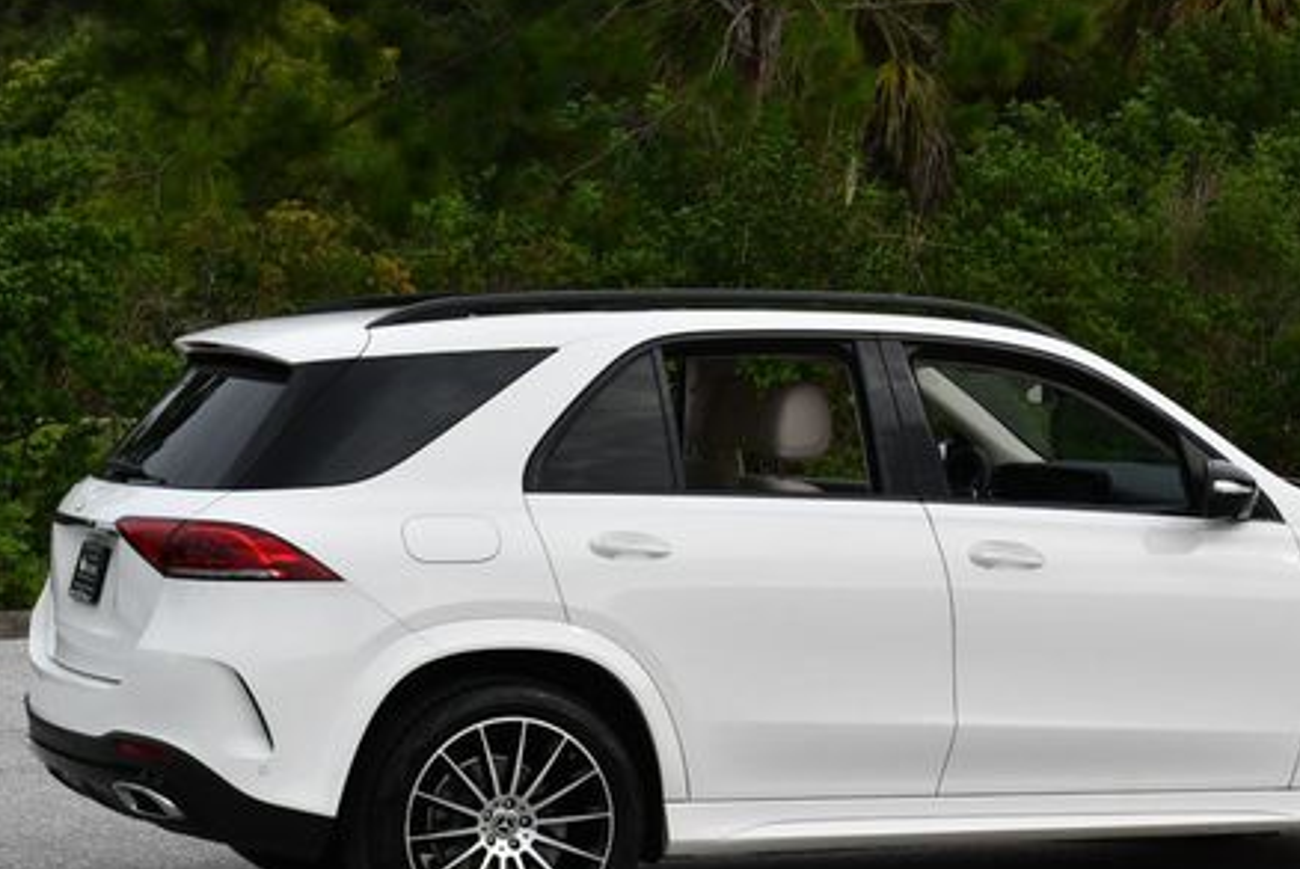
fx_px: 4012
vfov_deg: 12.4
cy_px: 454
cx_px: 828
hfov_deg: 18.4
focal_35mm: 111
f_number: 8
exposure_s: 1/250
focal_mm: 38
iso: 140
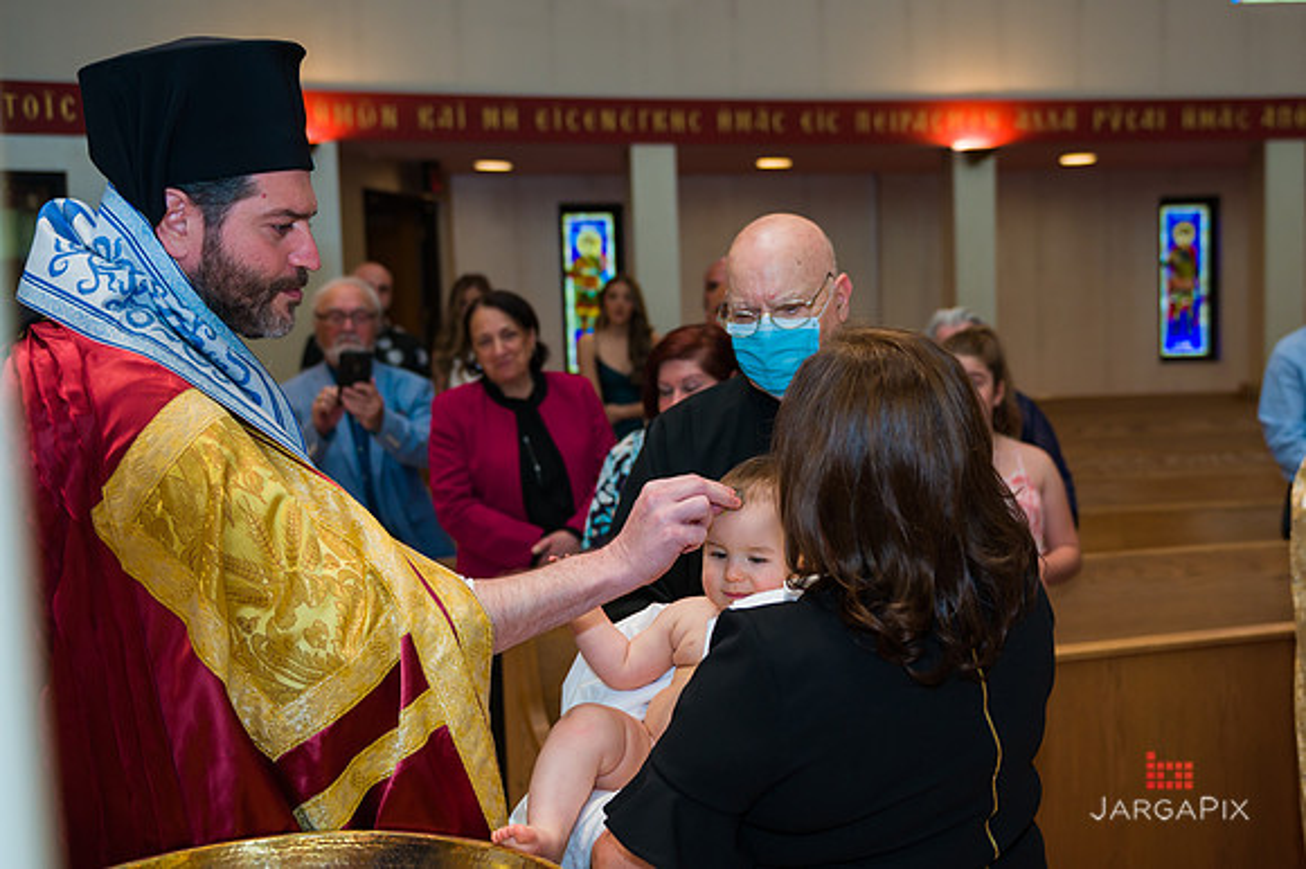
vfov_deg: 32.4
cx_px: 795
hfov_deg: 46.8
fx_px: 1497
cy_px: 433
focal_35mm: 41
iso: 400
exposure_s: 1/125
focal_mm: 32
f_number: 3.2
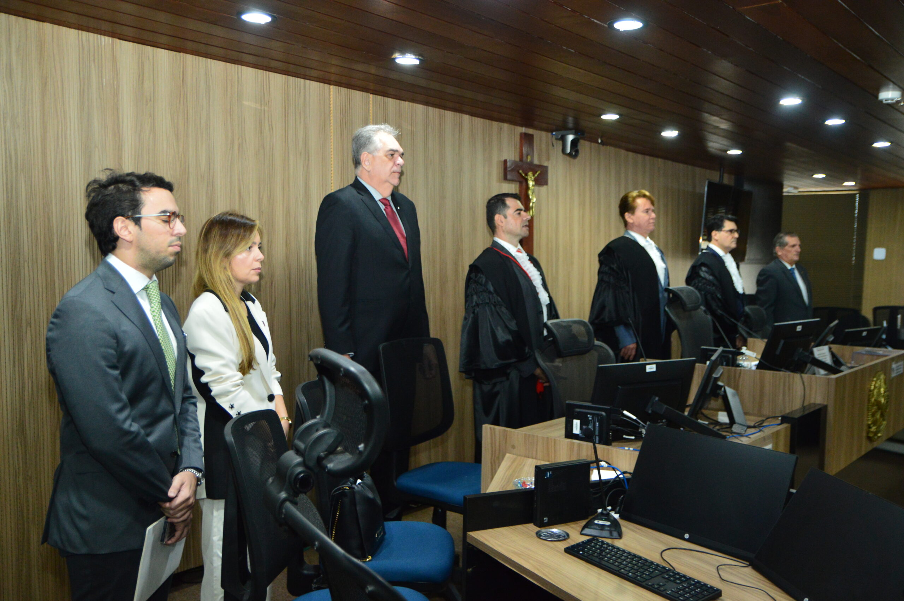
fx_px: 828
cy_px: 300
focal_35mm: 33
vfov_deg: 39.9
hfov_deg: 57.3
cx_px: 452
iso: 1600
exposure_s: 1/100
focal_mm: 22
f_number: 2.8
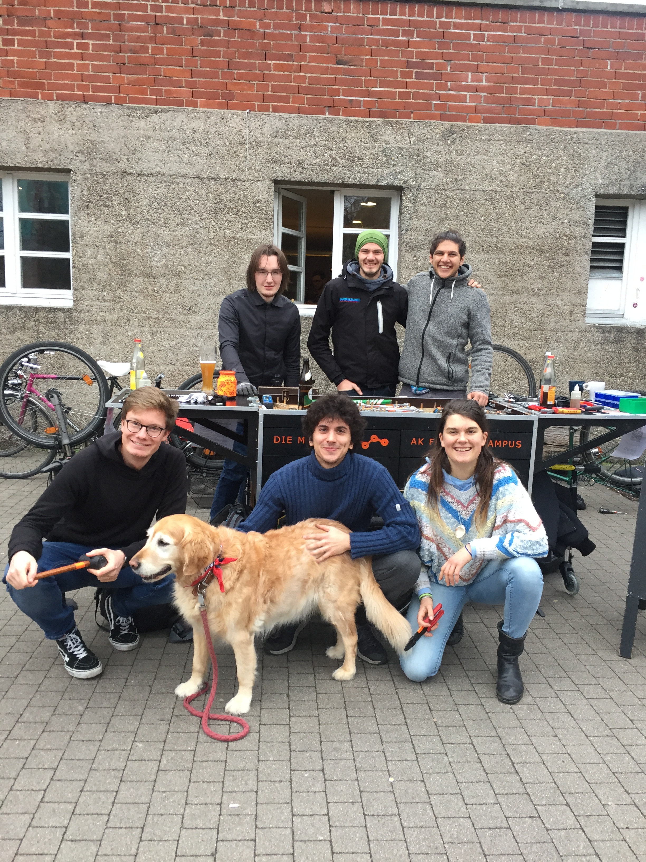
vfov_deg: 61.7
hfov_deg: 48.2
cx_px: 323
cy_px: 431
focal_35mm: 29
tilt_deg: -8.5
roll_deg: -1.6
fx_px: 722
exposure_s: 1/33
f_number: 2.2
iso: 40
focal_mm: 4.15
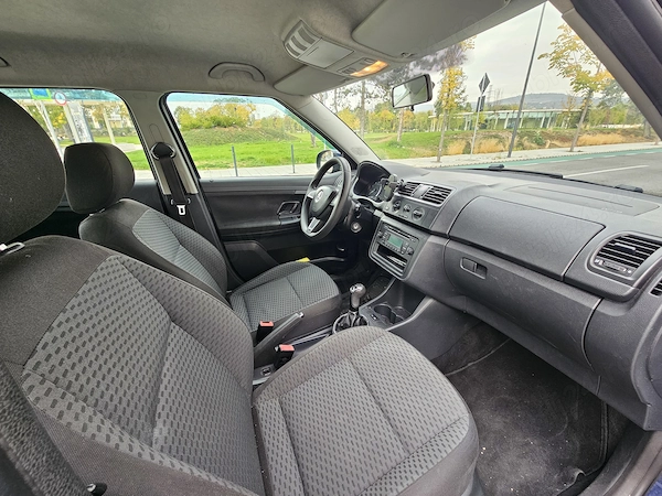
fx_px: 249
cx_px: 331
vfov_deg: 89.9
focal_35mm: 13
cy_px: 248
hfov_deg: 106.2
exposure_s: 1/50
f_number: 2.2
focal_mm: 2.2
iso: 64
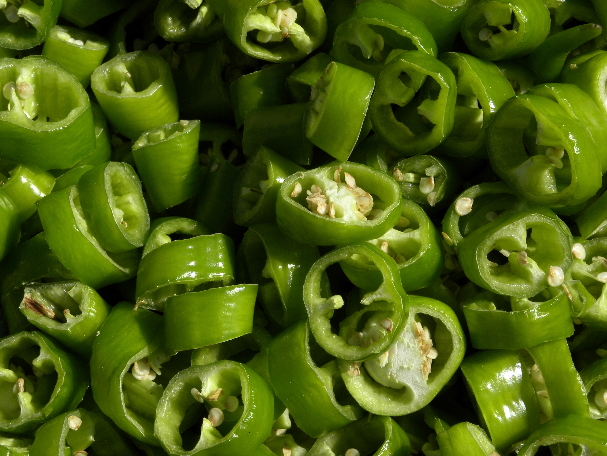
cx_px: 304
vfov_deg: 15.6
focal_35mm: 95
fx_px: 1666
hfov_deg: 20.7
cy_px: 228
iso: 64
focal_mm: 16.9
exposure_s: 1/234
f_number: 8
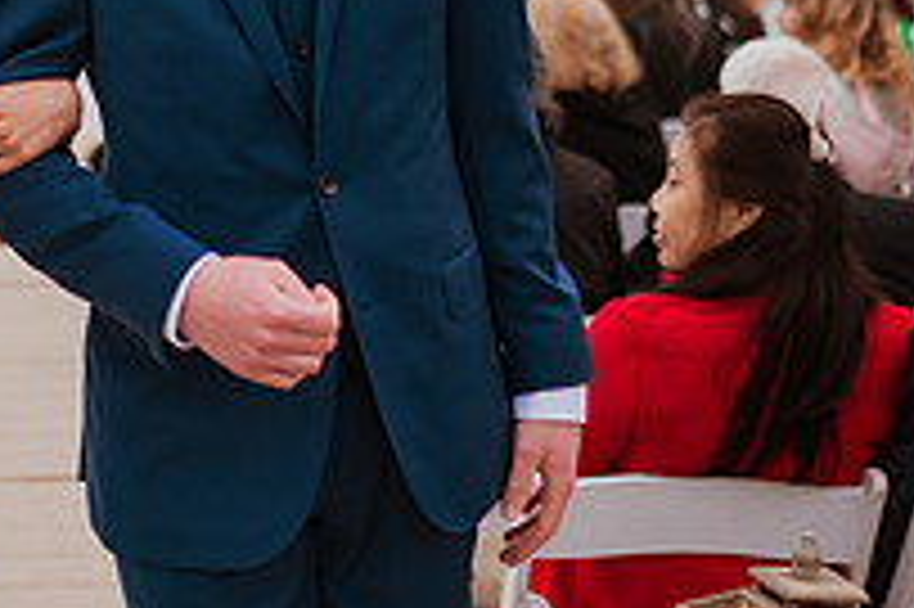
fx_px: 2714
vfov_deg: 12.5
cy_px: -131
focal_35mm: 107
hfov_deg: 18.7
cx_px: 27
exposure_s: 1/4000
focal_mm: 35
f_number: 1.6
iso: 500
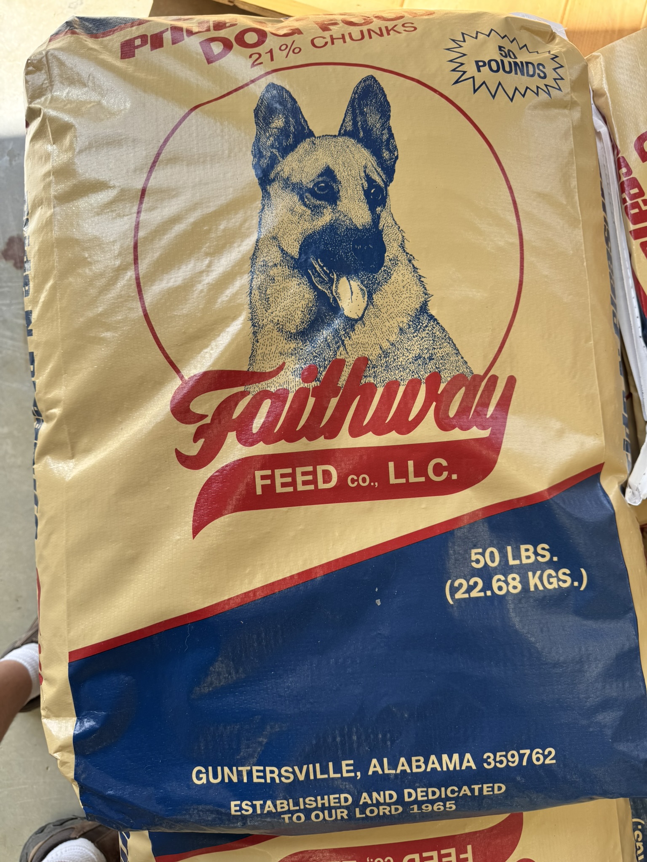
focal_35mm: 24
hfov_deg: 56.8
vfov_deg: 71.6
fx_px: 598
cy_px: 431
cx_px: 324
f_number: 1.78
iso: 80
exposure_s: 1/900
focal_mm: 6.76
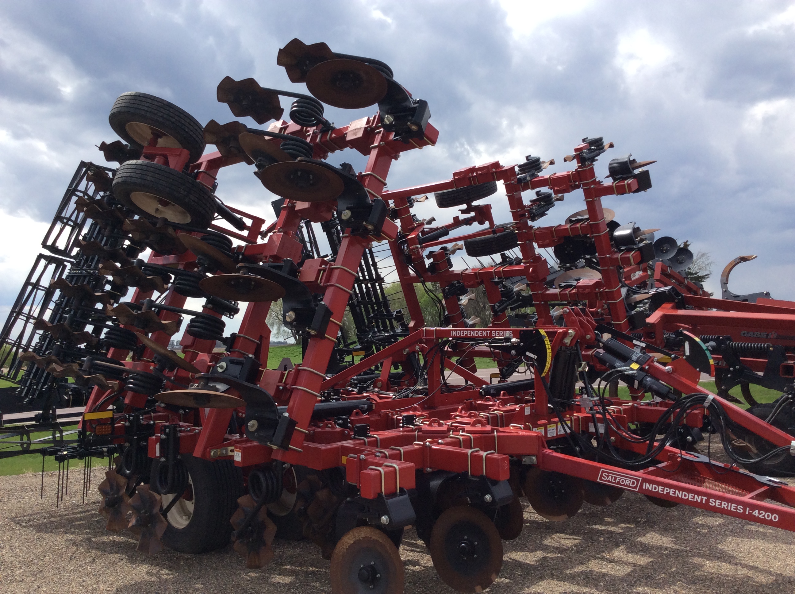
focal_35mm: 32
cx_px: 398
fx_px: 734
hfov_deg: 56.9
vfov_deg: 44.1
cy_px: 297
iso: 32
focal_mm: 3.3
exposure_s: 1/1362
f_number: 2.4
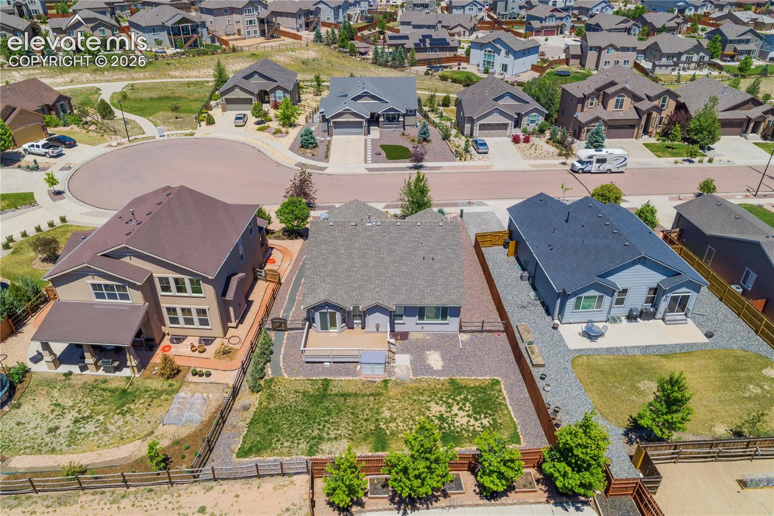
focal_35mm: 24
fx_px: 516
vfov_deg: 53.1
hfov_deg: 73.7
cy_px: 258
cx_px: 387
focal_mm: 16
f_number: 8
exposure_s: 1/80
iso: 100
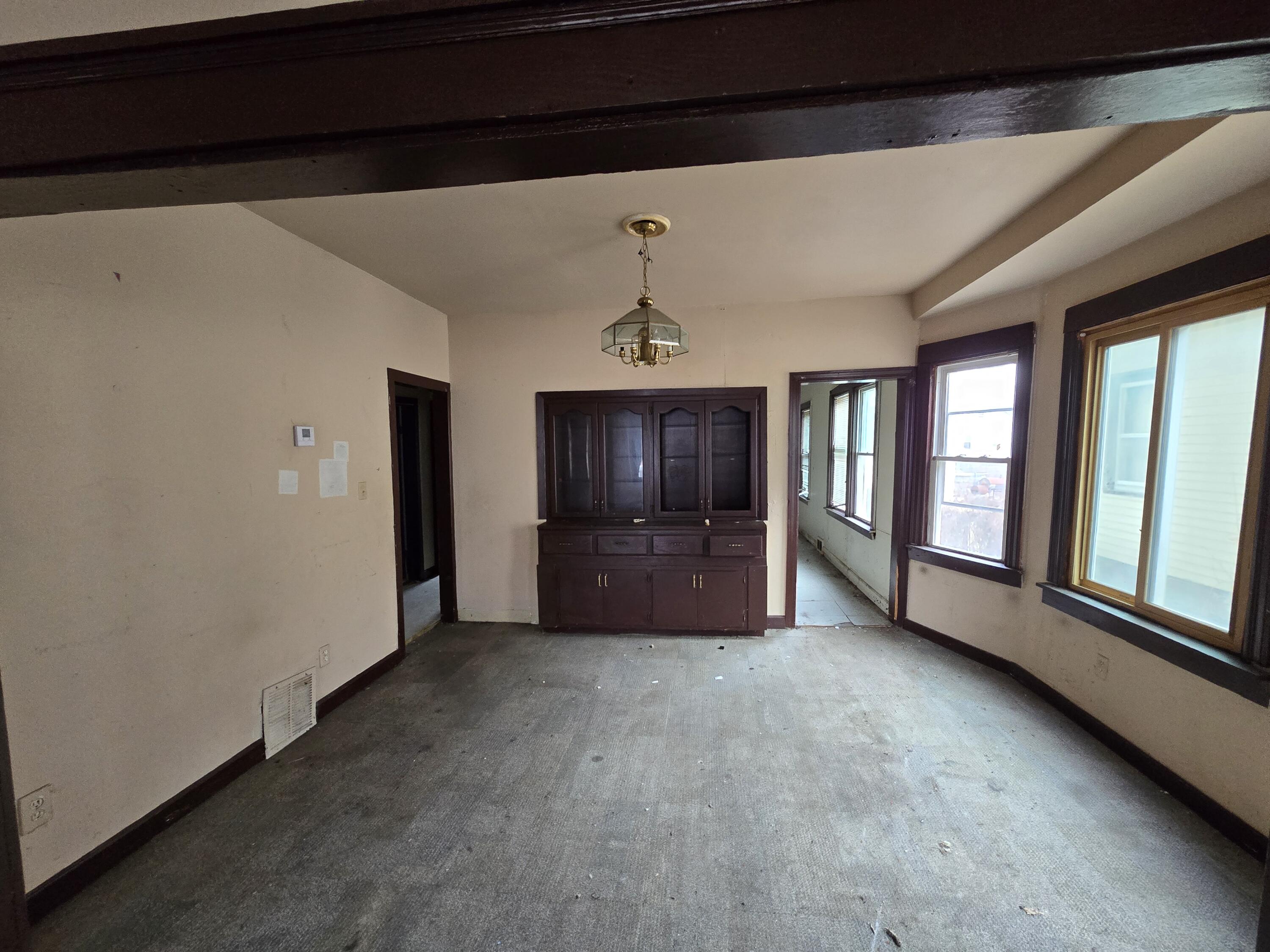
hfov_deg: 106.2
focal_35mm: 13
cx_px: 635
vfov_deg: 89.9
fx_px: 477
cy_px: 476
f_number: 2.2
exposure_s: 1/100
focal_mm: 2.2
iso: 320
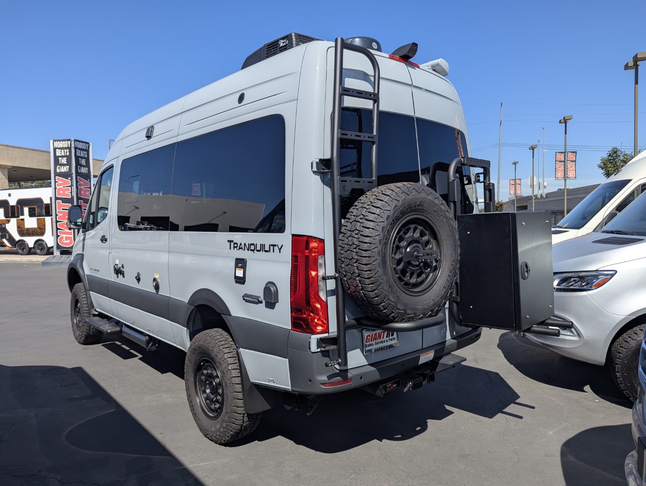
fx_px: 448
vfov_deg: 56.9
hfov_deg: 71.5
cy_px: 243
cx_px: 323
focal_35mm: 24
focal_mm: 6.81
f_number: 1.85
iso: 42
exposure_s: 1/1715
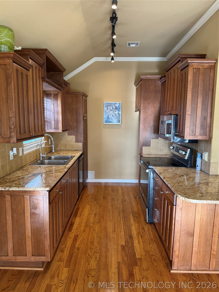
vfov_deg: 71.6
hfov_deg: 56.8
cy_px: 146
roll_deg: -1.3
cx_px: 110
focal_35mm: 24
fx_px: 202
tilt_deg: -5.7
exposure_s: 1/120
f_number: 1.78
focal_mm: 6.76
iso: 200
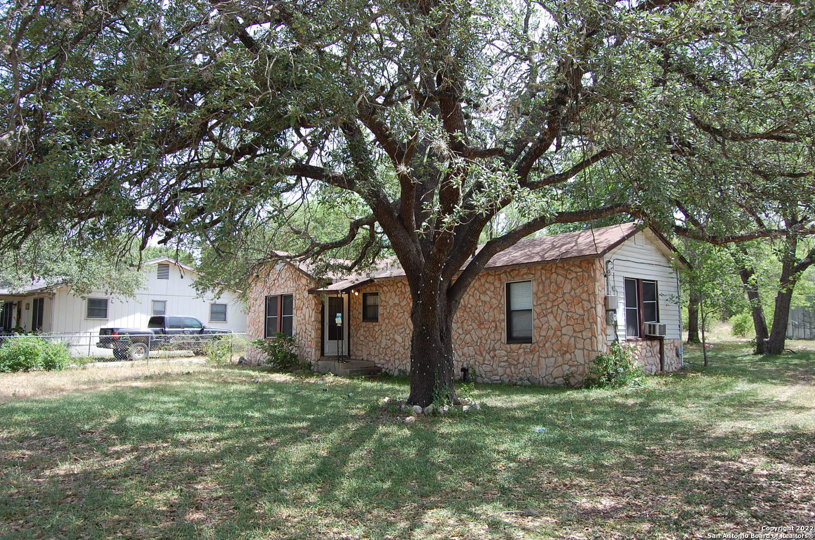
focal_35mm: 27
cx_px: 408
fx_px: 610
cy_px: 270
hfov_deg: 67.5
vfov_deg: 47.8
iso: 200
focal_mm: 18
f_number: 6.3
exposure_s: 1/160
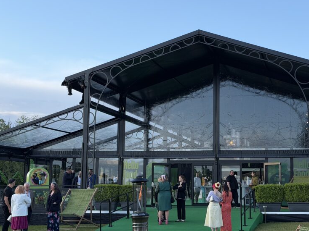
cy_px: 116
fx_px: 598
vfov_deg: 21.9
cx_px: 208
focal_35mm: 67
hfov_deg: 28.8
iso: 64
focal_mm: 6.76
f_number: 1.78
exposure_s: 1/1149
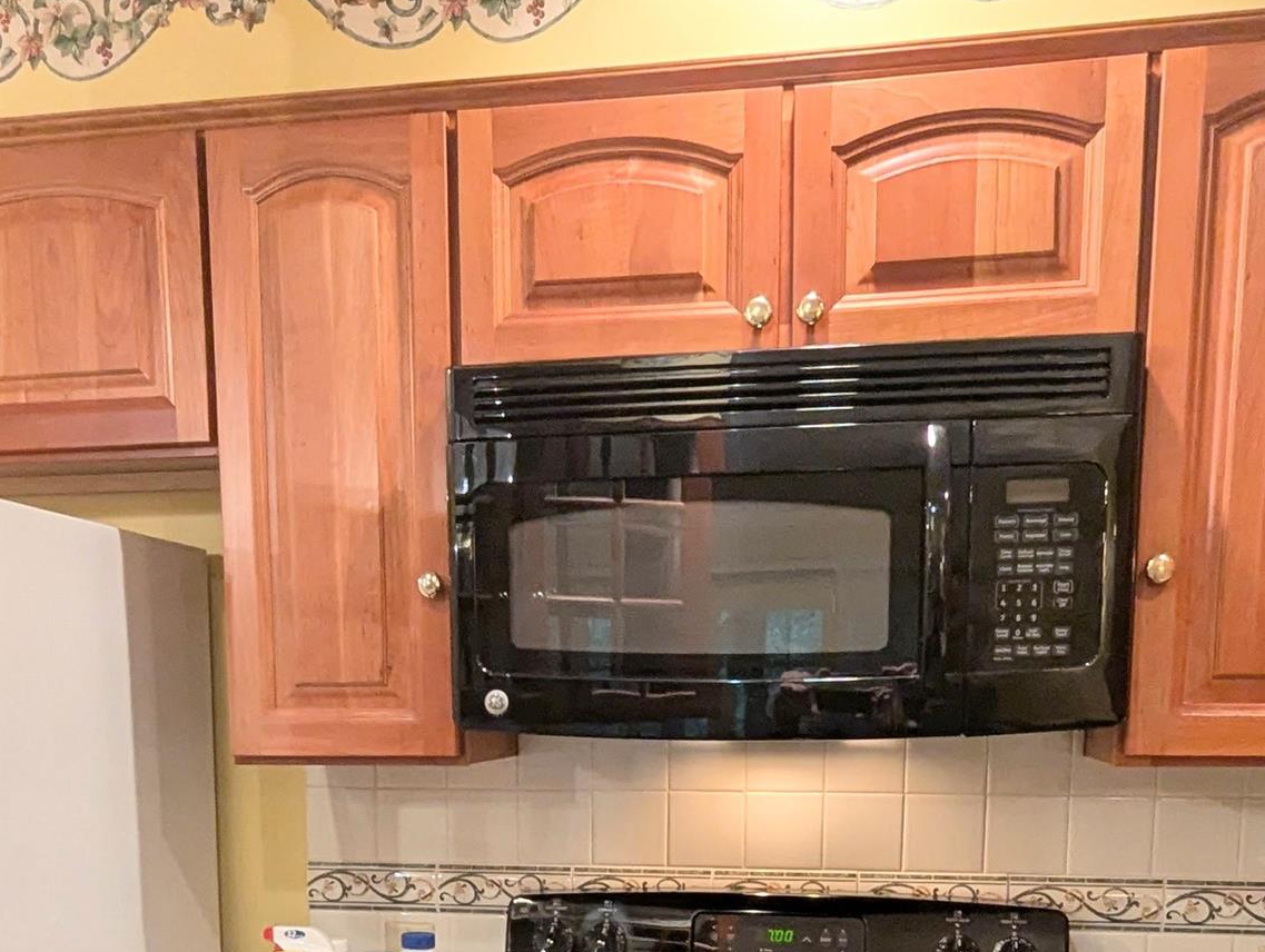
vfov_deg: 37.6
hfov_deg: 52.5
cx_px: 582
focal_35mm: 35
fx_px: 1281
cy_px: 885
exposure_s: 1/40
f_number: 2.2
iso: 209
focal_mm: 1.95
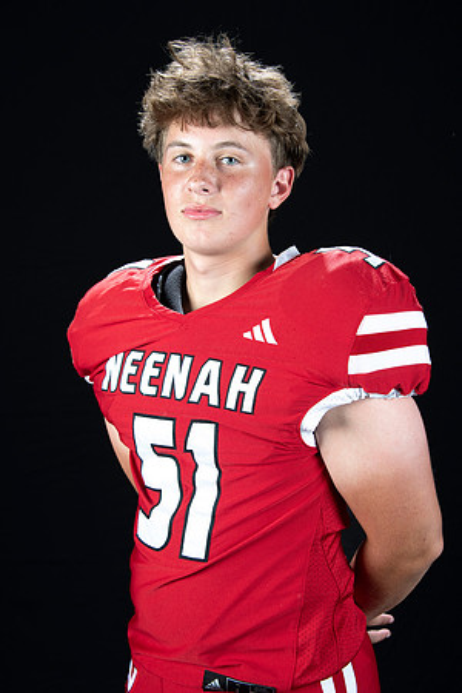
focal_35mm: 62
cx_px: 231
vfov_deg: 32.4
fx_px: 1193
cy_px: 346
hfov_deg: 21.9
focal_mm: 62
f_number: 9
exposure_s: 1/160
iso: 320
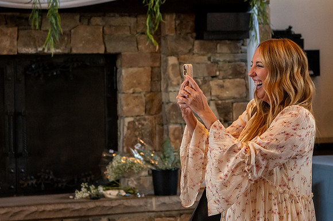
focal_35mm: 148
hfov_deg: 13.9
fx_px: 1364
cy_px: 73
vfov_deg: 9.3
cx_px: 229
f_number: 4.5
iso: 2500
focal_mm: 70
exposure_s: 1/160
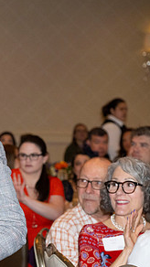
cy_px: 161
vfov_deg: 11.6
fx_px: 1310
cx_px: -110
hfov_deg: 6.4
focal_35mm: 185
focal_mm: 89
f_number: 5.6
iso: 2000
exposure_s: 1/200
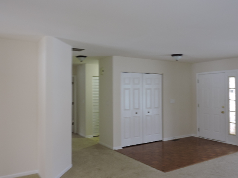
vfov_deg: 46.8
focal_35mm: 30
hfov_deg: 60.0
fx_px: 206
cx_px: 119
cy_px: 89
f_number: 3.1
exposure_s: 1/30
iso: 180
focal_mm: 5.4
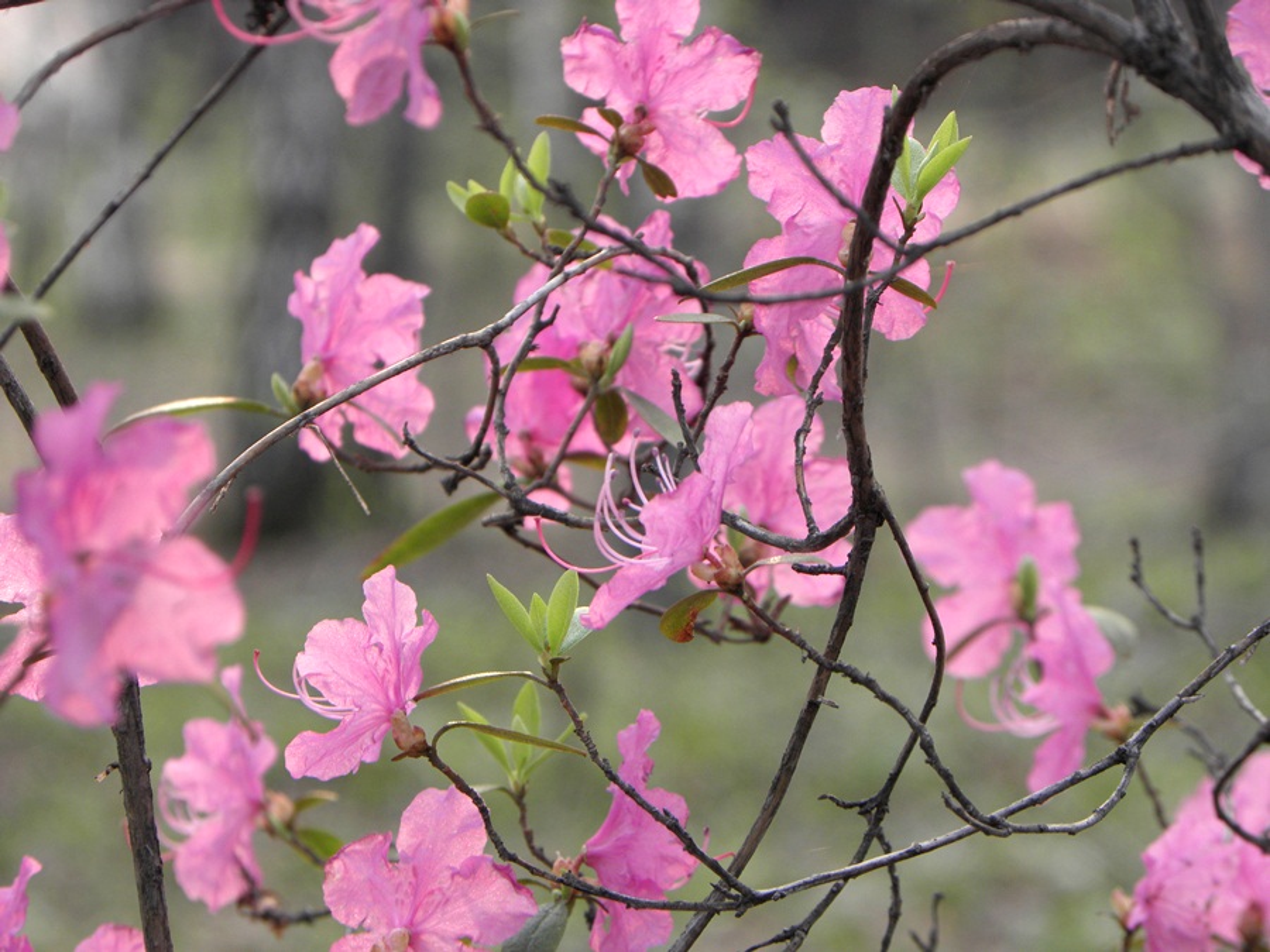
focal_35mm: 219
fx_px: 8035
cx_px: 635
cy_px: 476
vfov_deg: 6.8
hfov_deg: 9.0
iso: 125
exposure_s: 1/30
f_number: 4.5
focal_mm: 39.11
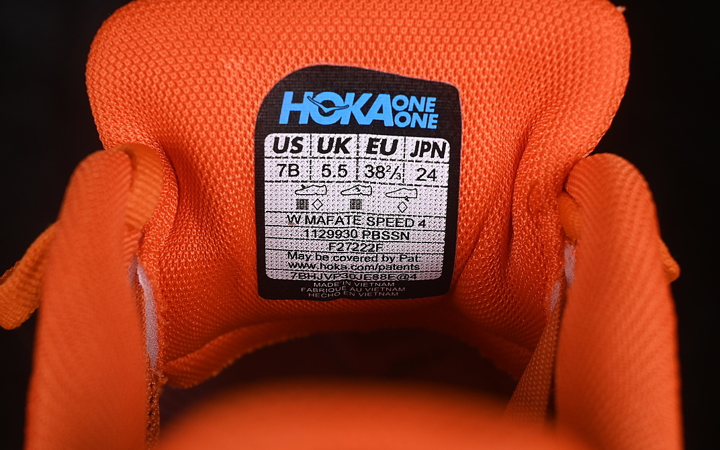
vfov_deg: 16.9
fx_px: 1511
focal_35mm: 77
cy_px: 216
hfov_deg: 26.8
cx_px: 358
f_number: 8
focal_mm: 50
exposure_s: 1/60
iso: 160
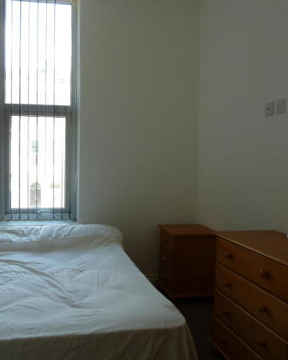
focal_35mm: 33
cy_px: 182
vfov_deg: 54.2
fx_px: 351
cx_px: 113
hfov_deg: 44.3
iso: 80
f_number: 3.3
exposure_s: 1/40
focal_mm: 4.1
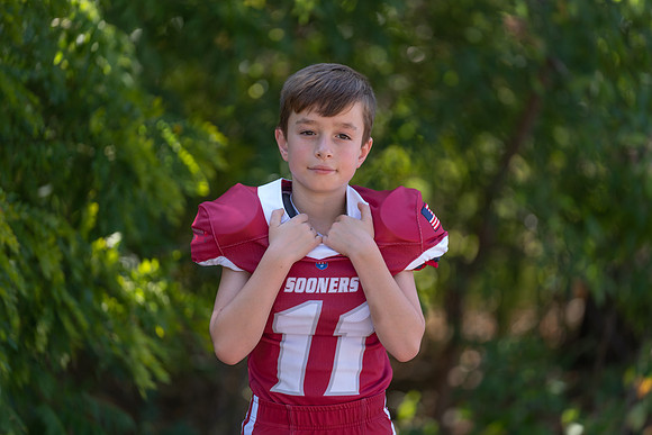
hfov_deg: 12.9
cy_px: 218
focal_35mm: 159
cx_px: 326
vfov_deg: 8.6
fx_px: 2880
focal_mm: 159
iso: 80
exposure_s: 1/320
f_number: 2.8
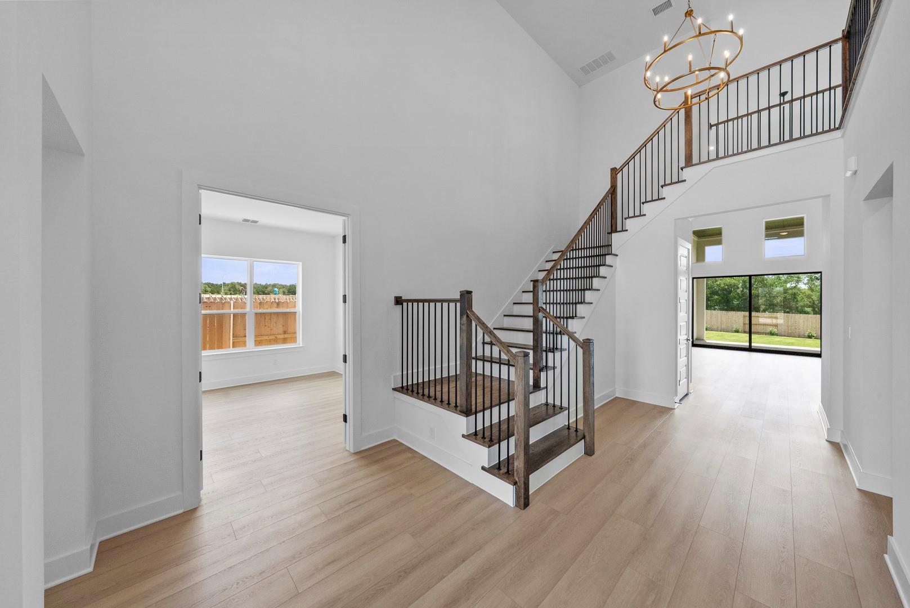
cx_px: 455
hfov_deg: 112.6
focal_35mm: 12
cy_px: 304
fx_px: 303
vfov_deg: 90.1
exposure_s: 1/50
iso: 1250
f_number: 11
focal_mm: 12
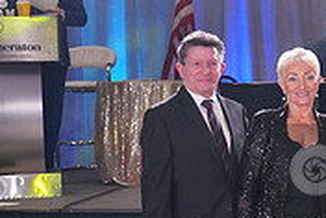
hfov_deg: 15.2
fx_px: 1134
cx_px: 476
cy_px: 173
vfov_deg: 11.0
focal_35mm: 125
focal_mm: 38
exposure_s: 1/400
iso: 2000
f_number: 4
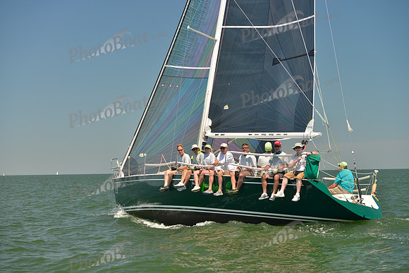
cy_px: 136
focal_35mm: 70
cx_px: 204
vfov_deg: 19.5
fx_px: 795
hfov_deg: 28.8
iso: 200
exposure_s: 1/640
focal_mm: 70
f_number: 5
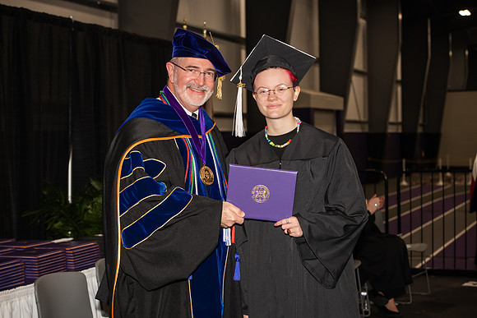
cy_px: 159
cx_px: 238
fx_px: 928
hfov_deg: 28.8
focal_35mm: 70
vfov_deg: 19.5
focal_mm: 70
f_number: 5.6
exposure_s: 1/200
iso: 1000
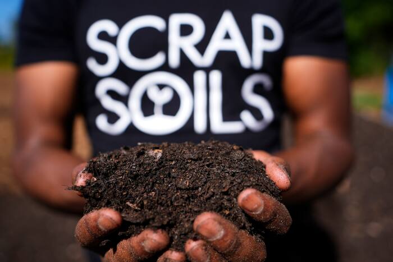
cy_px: 131
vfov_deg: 37.9
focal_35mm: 35
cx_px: 196
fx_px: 382
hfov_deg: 54.4
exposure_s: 1/6400
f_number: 2.8
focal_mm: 35
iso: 200
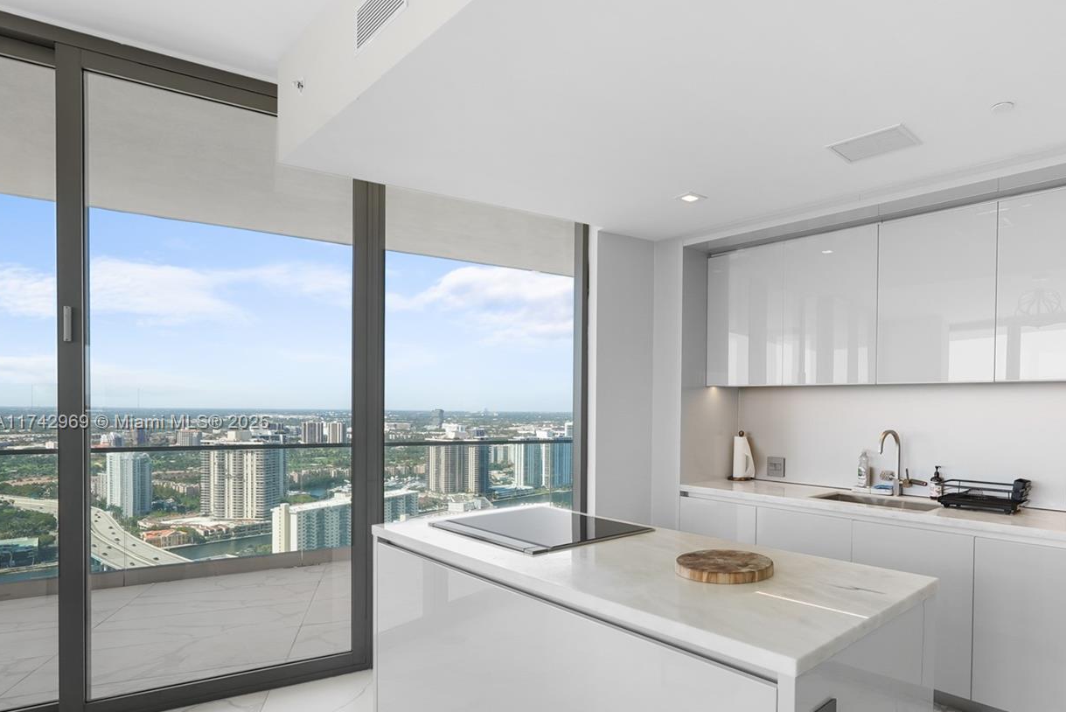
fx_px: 622
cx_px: 689
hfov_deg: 79.1
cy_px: 423
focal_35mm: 21
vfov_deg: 59.1
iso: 250
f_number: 10
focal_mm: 16
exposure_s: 1/15
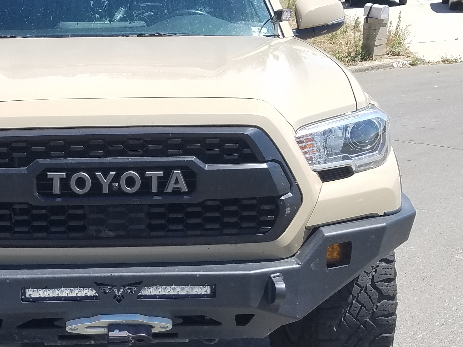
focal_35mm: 61
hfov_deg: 31.1
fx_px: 816
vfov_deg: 24.0
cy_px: 200
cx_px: 112
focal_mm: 4.2
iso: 50
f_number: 1.7
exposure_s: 1/1268
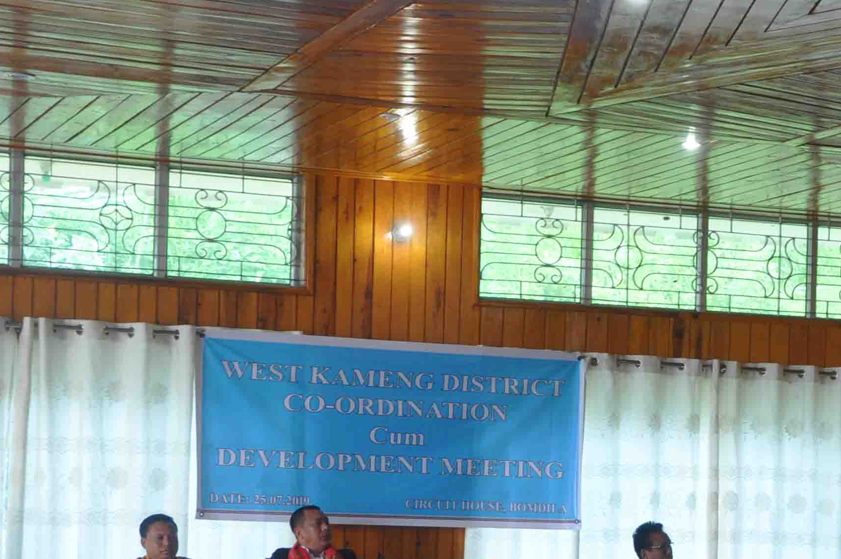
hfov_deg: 20.2
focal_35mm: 98
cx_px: 827
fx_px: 2287
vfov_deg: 13.8
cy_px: 526
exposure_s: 1/25
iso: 400
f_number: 4.5
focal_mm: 26
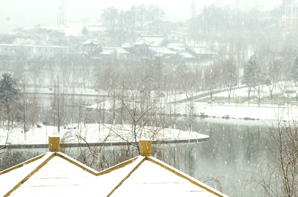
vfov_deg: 9.8
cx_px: 241
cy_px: 178
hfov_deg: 14.7
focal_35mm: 139
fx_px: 1148
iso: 1000
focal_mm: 45
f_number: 16
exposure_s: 1/80
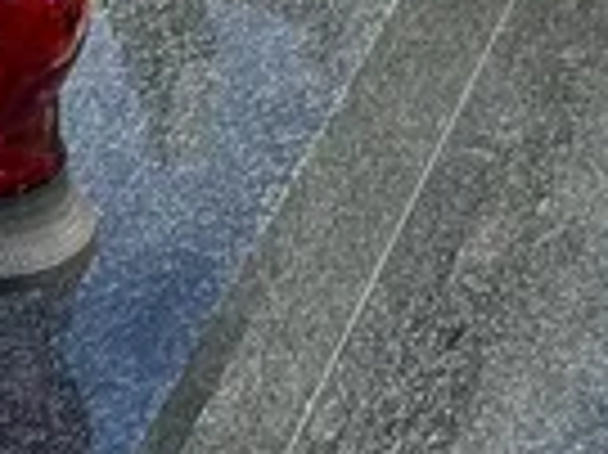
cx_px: 257
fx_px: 2702
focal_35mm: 154
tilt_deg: -23.8
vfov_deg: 9.6
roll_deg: +1.4
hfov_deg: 12.8
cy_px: 58
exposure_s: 1/1468
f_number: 1.5
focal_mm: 5.7
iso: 50
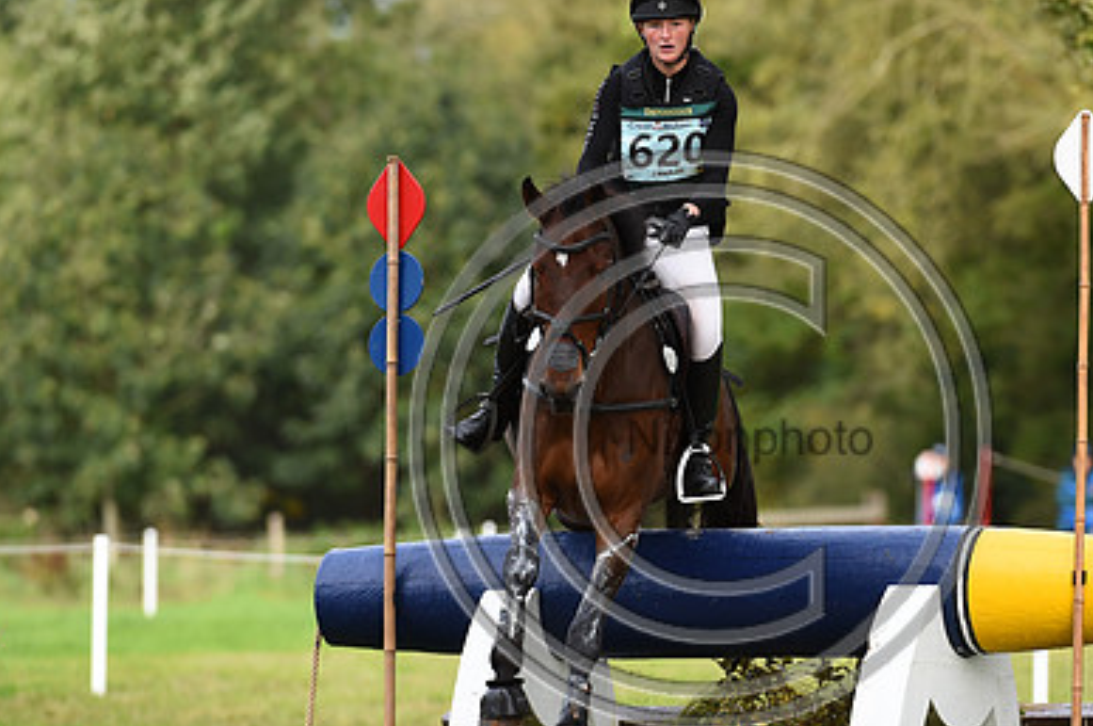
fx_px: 13645
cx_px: 669
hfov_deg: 4.6
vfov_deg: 3.0
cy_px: 401
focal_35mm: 450
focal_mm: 300
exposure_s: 1/1250
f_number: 5
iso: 900
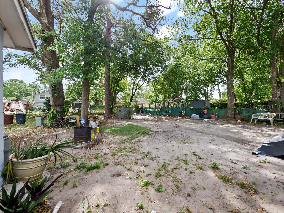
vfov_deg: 85.7
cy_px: 106
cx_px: 142
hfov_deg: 102.1
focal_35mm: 14
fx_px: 115
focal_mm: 7
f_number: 5.6
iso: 200
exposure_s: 1/250
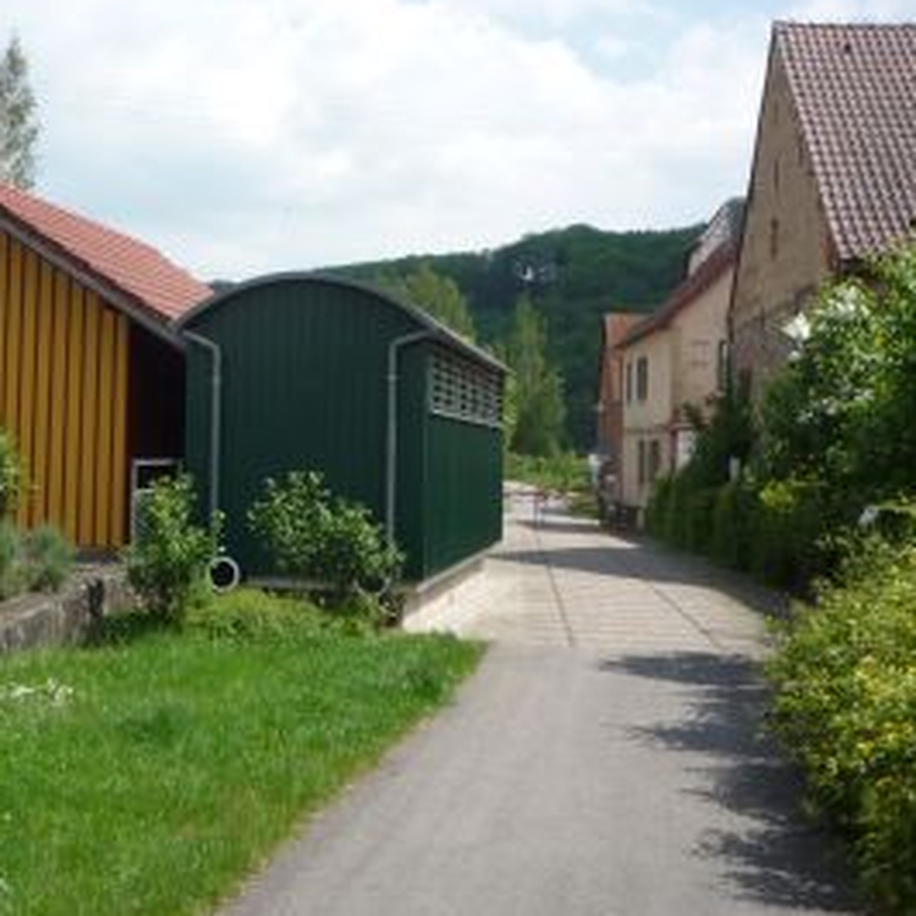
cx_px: 269
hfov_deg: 33.0
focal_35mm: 51
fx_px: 1527
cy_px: 358
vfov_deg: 33.3
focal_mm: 5.2
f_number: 5
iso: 100
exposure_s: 1/400
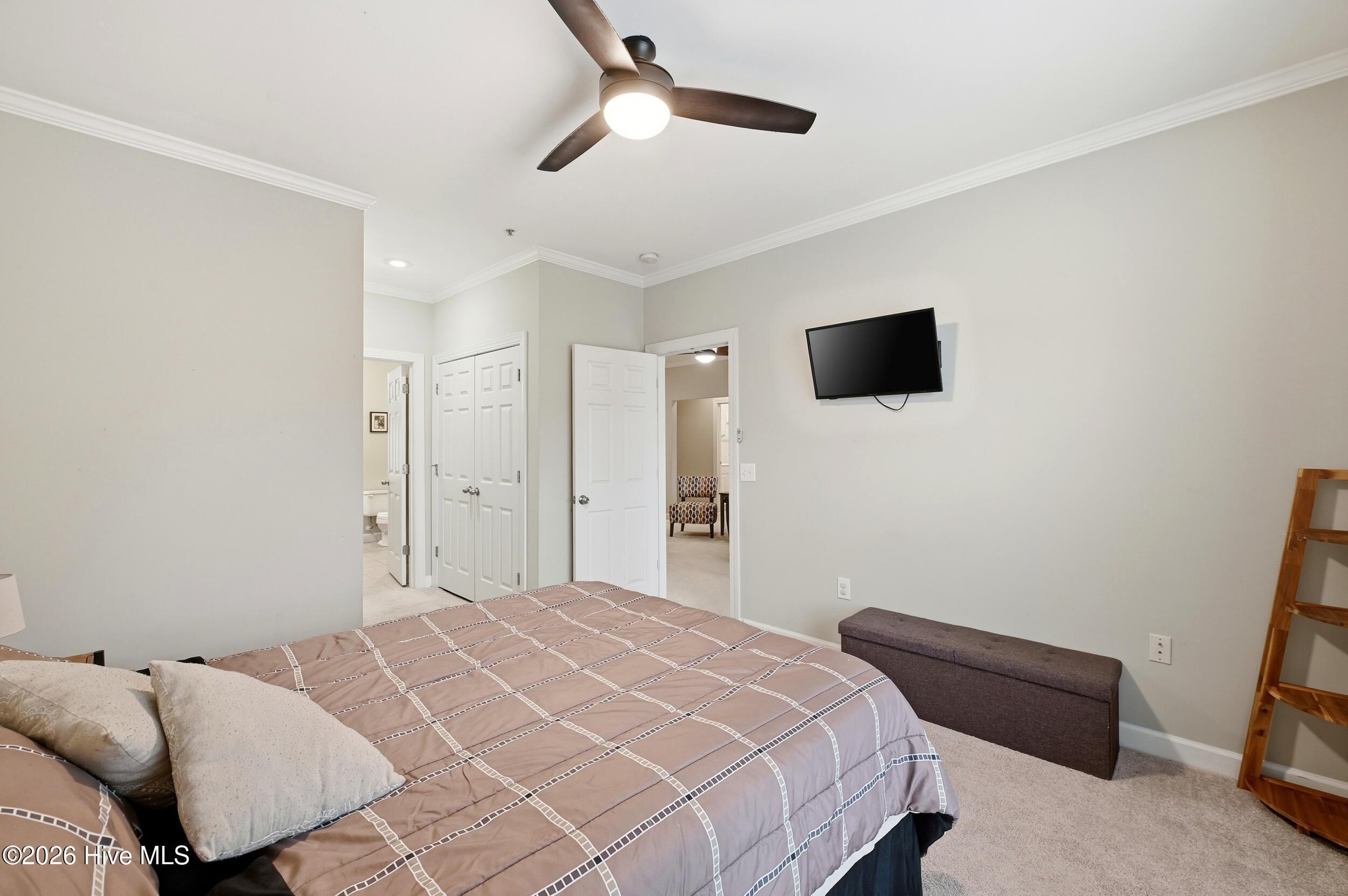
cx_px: 674
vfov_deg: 81.1
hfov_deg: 104.3
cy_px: 448
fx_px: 524
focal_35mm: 14
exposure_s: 1/30
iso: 160
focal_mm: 14
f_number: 8
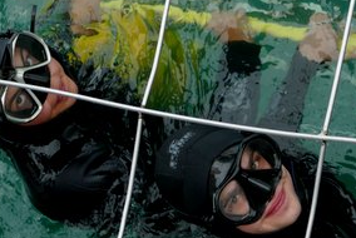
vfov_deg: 12.5
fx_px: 1089
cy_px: 135
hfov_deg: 18.3
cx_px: 307
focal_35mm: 110
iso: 125
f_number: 3.4
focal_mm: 19.11
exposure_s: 1/400
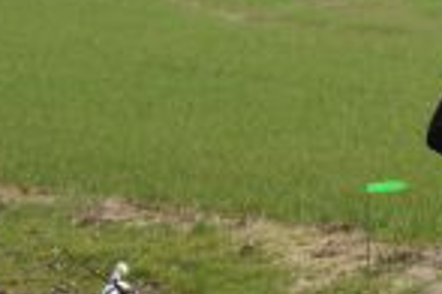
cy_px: 98
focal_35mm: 356
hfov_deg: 5.8
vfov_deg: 3.9
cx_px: 562
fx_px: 4371
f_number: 4.5
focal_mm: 70
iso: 100
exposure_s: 1/200
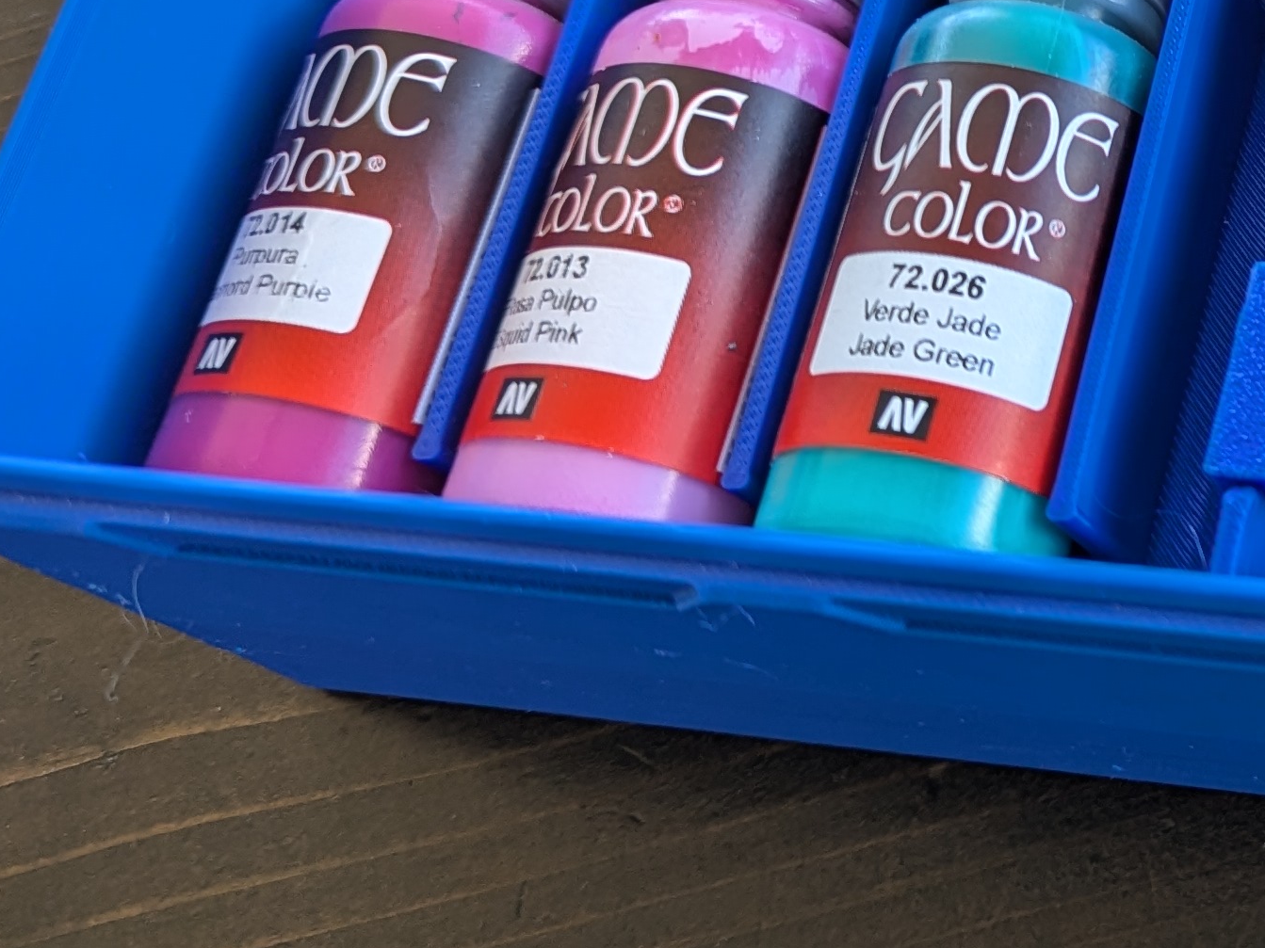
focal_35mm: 73
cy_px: -57
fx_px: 2667
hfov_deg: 23.8
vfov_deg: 19.4
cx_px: 1596
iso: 46
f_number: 1.85
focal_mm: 6.81
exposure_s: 1/38.7
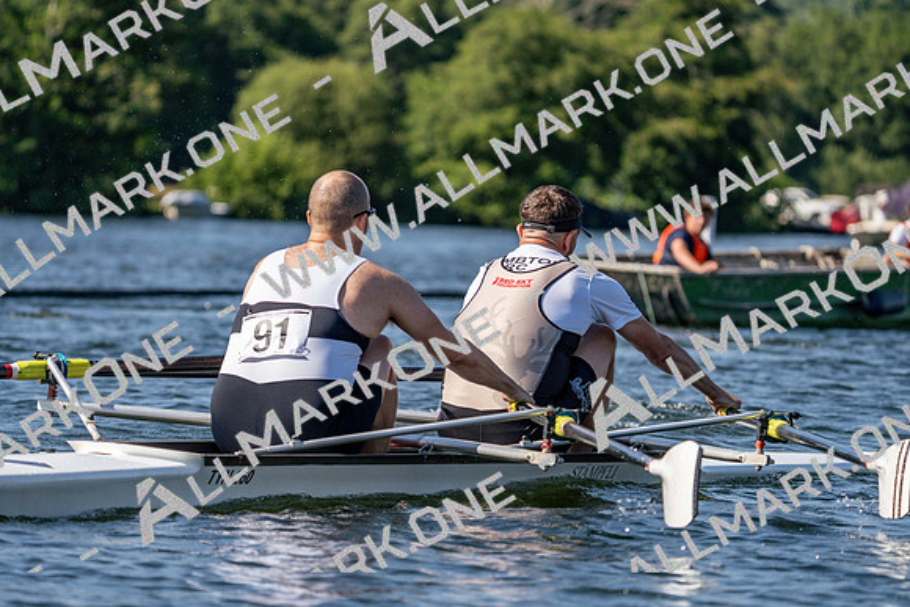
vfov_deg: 5.5
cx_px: 455
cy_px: 304
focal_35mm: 252
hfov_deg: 8.2
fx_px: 6371
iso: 250
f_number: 5.6
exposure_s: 1/1600
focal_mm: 252
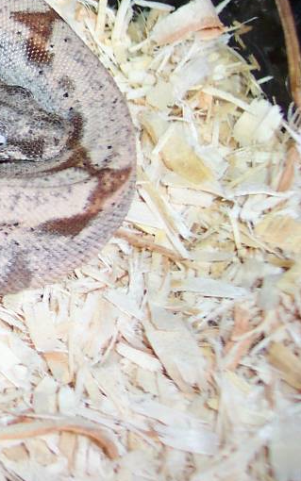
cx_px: -208
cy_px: 159
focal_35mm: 82
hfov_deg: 14.4
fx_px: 1076
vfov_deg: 25.1
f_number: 2.8
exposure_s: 1/30
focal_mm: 8
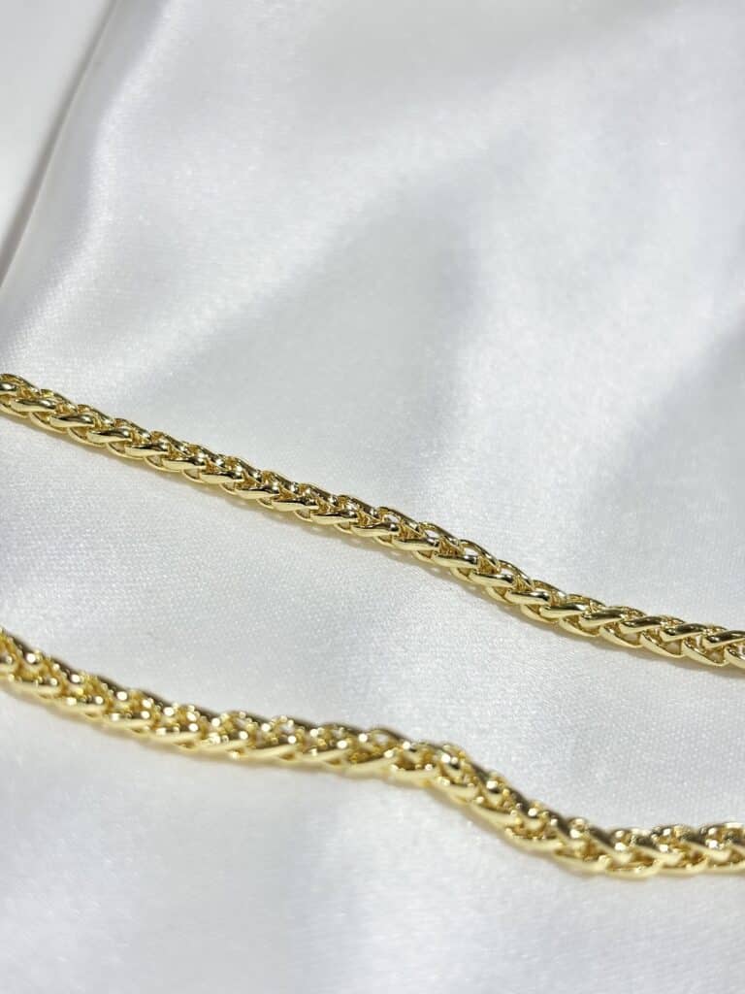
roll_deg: +8.1
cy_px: 497
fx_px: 1492
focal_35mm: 52
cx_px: 372
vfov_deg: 36.8
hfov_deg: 28.0
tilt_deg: -28.1
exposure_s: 1/343
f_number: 1.6
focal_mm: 5.96
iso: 32
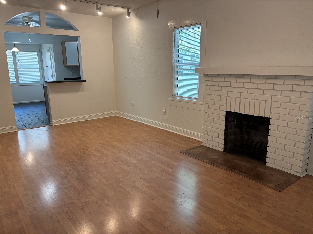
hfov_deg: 67.3
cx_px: 156
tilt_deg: -12.9
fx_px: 235
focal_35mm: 26
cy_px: 117
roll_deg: +0.0
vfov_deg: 53.1
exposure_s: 1/60
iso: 80
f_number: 1.6
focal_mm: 5.96
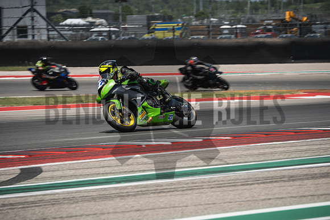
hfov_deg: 6.9
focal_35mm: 300
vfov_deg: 4.6
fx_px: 2751
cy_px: 110
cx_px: 165
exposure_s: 1/400
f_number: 7.1
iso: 160
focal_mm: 200
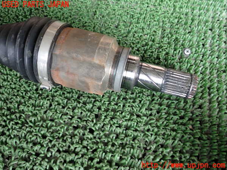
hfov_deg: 60.0
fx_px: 197
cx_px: 114
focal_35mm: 30
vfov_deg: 46.8
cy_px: 85
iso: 200
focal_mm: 5.4
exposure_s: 1/50
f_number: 2.3
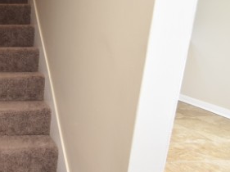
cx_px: -11
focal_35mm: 37
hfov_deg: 41.9
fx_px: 246
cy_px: 97
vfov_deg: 38.5
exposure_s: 1/45
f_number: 3.5
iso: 800
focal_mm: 10
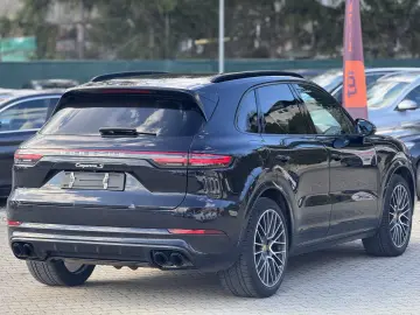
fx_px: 1456
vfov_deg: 12.3
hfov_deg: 16.4
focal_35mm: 120
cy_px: 158
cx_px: 210
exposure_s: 1/101
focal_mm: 15.66
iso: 50
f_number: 2.8
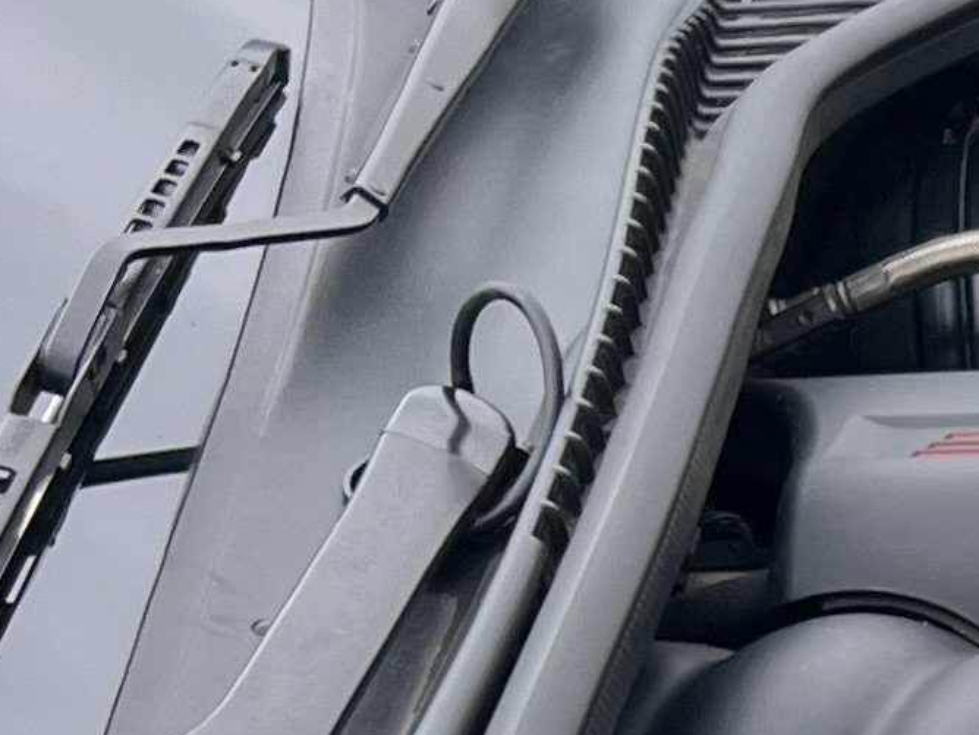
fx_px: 4440
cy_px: 1483
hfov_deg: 11.5
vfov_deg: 8.9
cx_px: 1830
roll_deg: +4.3
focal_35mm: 157
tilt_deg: -40.0
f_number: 1.5
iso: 50
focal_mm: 5.7
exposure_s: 1/820
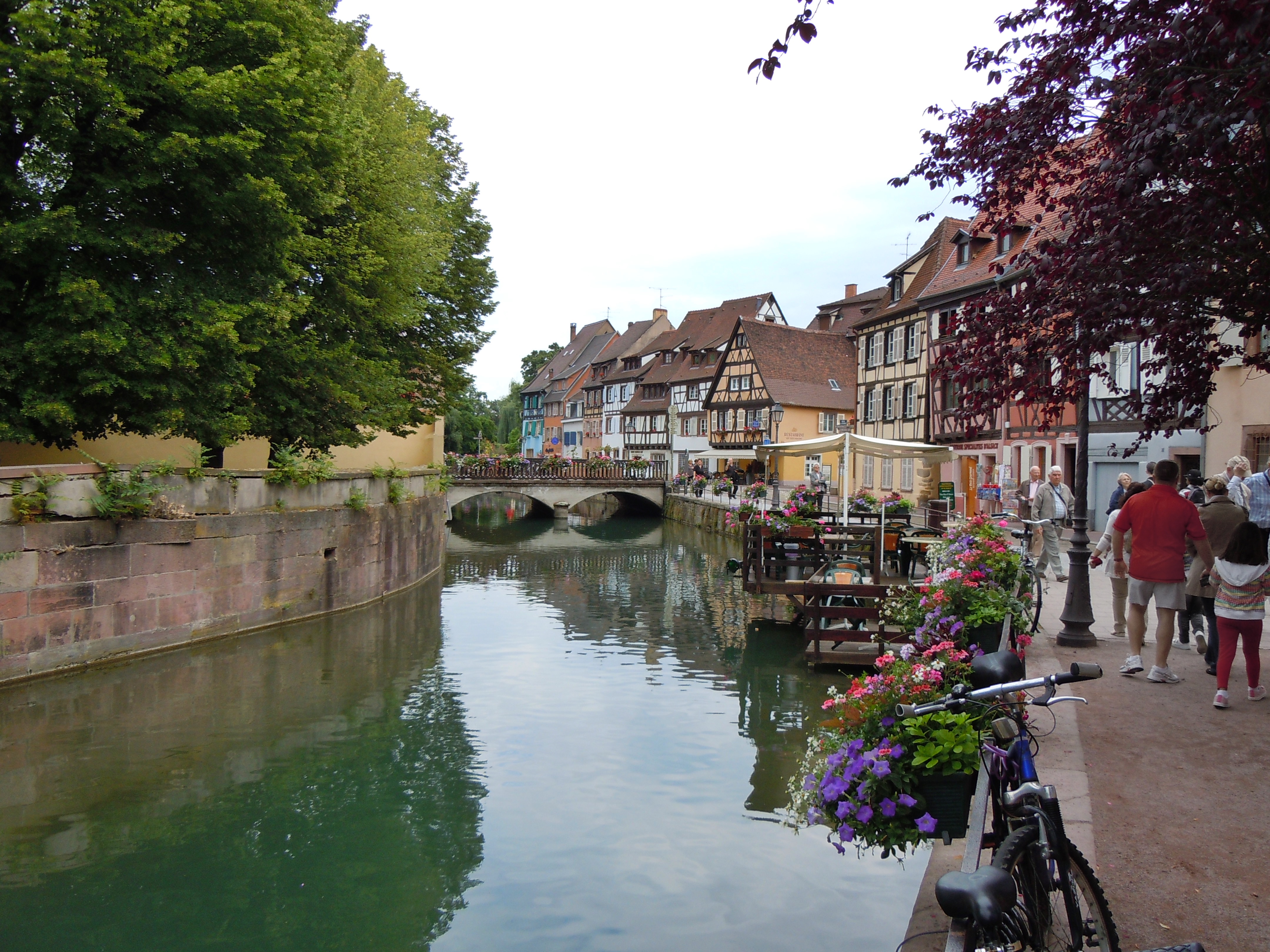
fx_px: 1101
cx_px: 635
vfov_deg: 46.8
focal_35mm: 30
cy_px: 476
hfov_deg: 60.0
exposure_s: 1/400
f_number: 3.5
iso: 100
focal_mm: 5.4
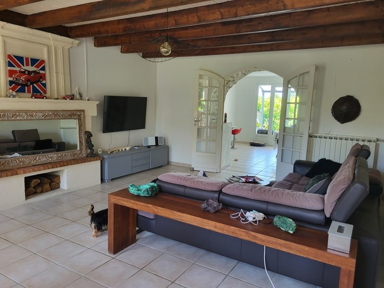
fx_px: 288
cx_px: 192
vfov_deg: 53.1
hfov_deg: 67.3
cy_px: 144
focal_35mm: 26
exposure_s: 1/100
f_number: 1.8
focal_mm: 5.4
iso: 200
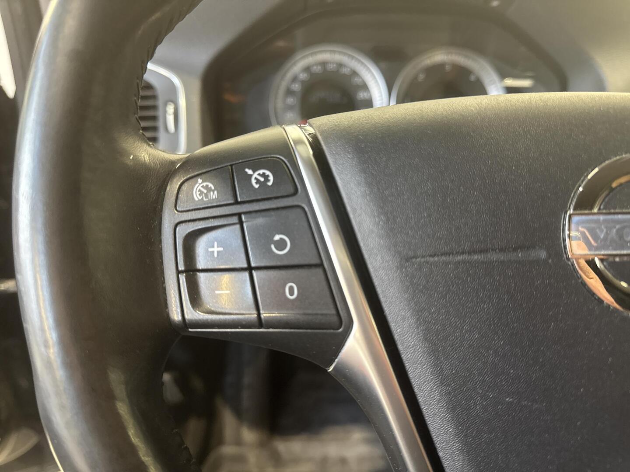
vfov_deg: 56.8
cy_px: 236
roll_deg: +0.2
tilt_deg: -22.3
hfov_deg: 71.6
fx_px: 437
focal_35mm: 24
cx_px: 315
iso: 400
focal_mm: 6.76
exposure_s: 1/50
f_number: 1.78
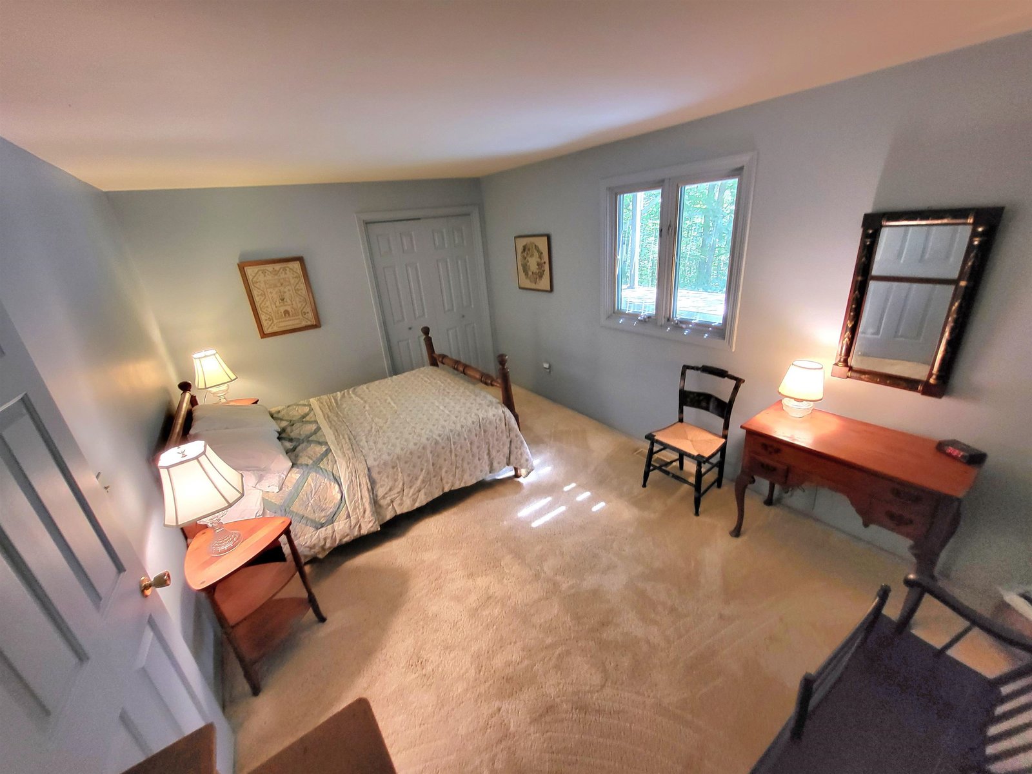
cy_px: 387
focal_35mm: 13
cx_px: 516
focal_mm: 1.74
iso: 320
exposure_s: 1/40
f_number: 2.2
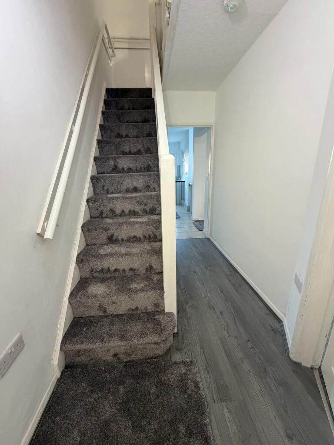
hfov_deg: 85.7
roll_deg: +0.8
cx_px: 167
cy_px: 222
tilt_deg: -15.3
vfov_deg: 102.1
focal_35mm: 14
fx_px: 180
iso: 320
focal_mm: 2.22
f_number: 2.2
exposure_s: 1/121
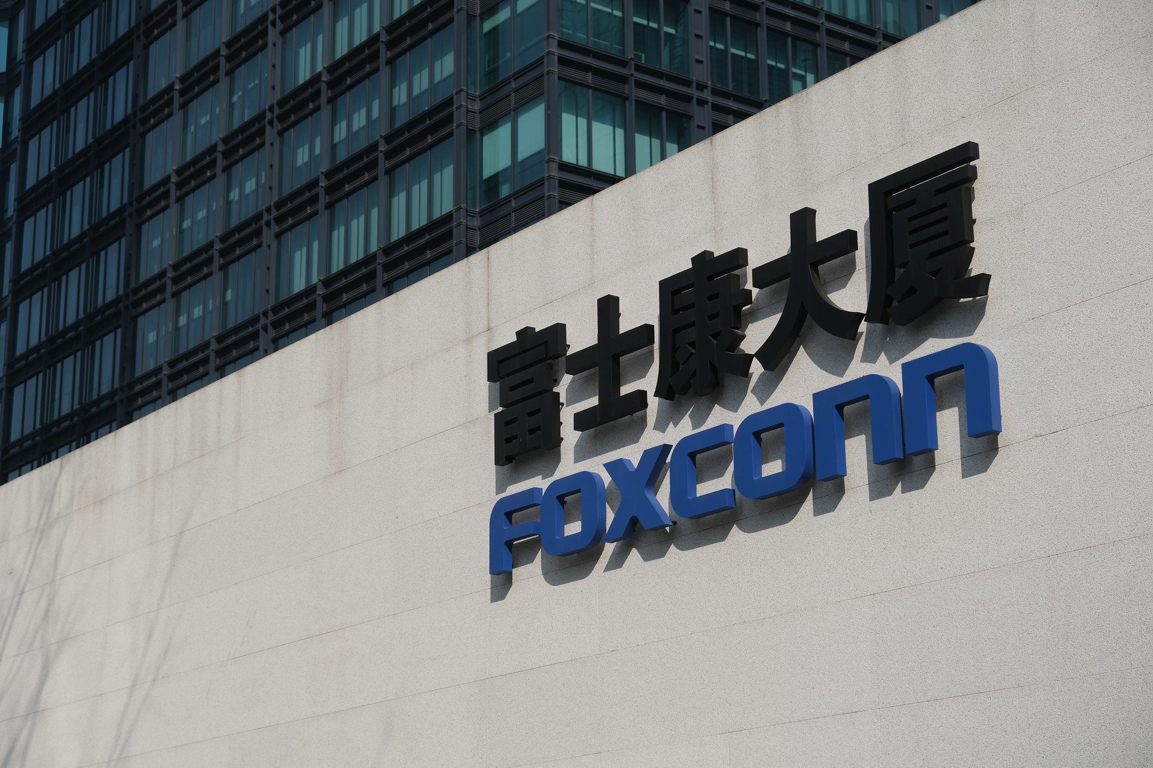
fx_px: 2050
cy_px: 384
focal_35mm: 64
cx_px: 576
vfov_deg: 21.2
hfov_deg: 31.4
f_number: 5.6
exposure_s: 1/900
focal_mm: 42.5
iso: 160
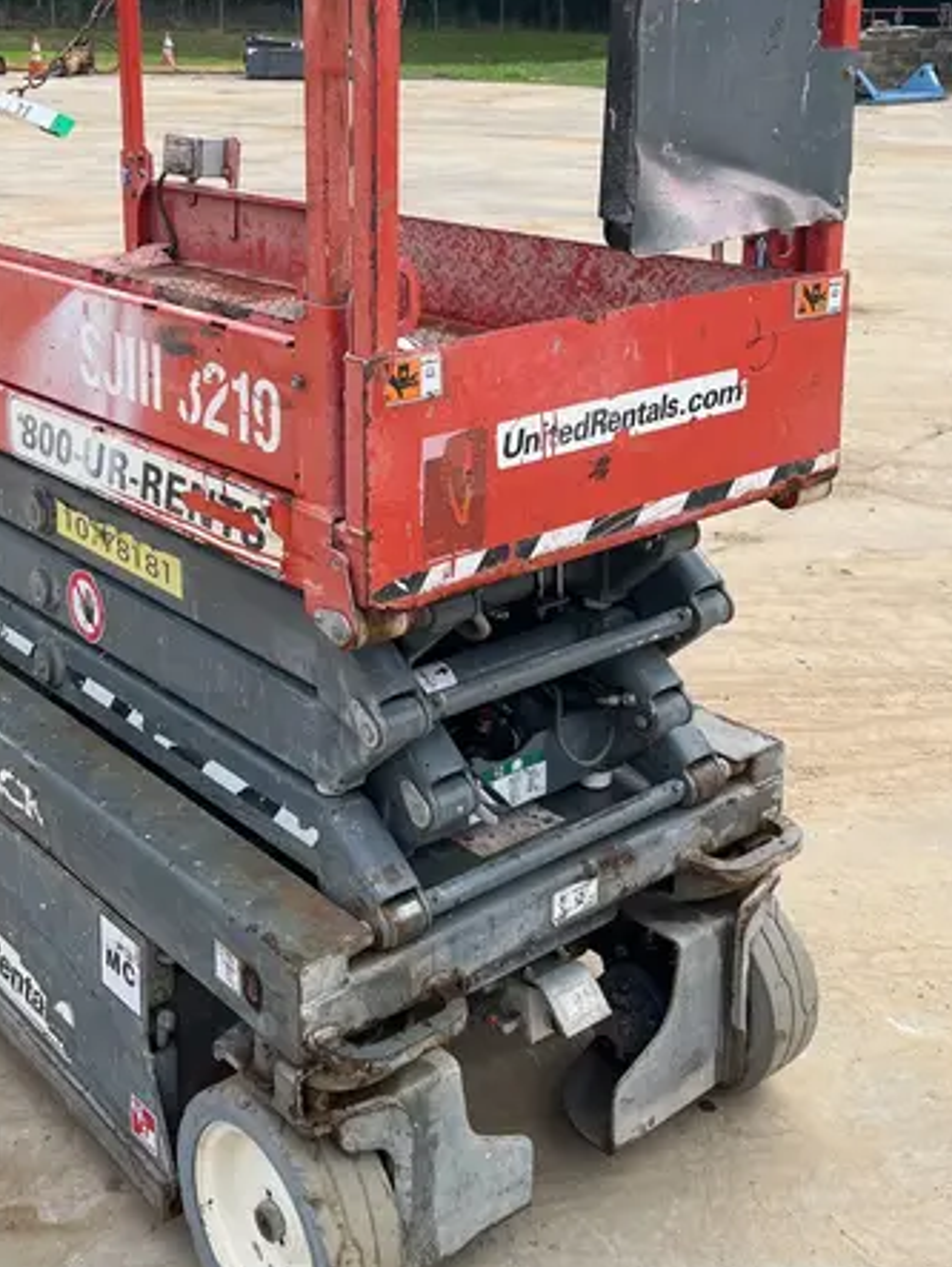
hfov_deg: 33.4
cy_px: 356
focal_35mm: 43
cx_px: 346
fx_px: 1574
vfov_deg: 42.8
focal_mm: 5.1
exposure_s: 1/1294
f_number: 1.6
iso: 50
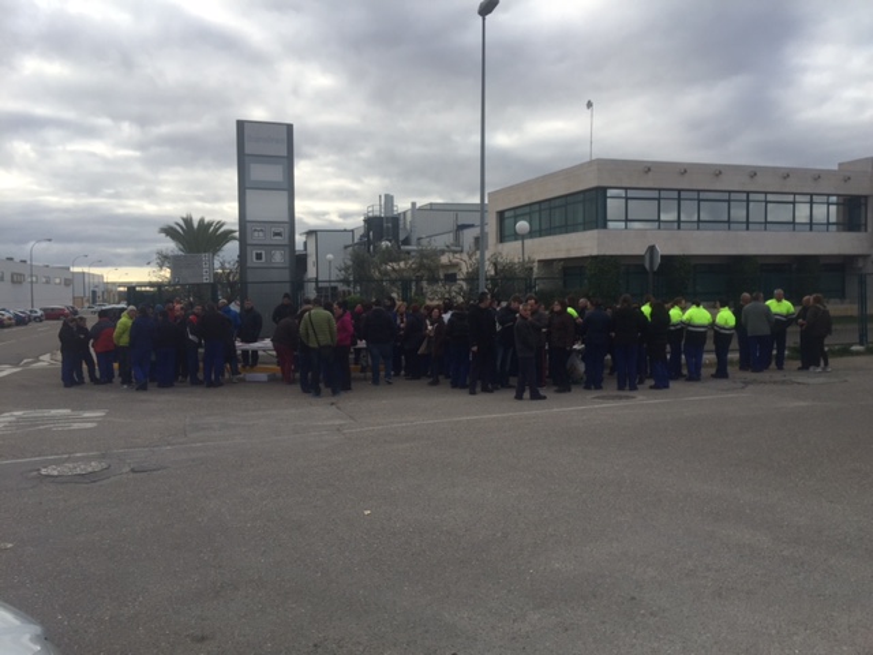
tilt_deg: +2.7
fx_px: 731
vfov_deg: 48.2
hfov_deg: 61.7
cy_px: 328
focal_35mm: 29
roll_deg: -2.3
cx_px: 436
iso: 32
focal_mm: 4.15
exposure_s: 1/1647
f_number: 2.2
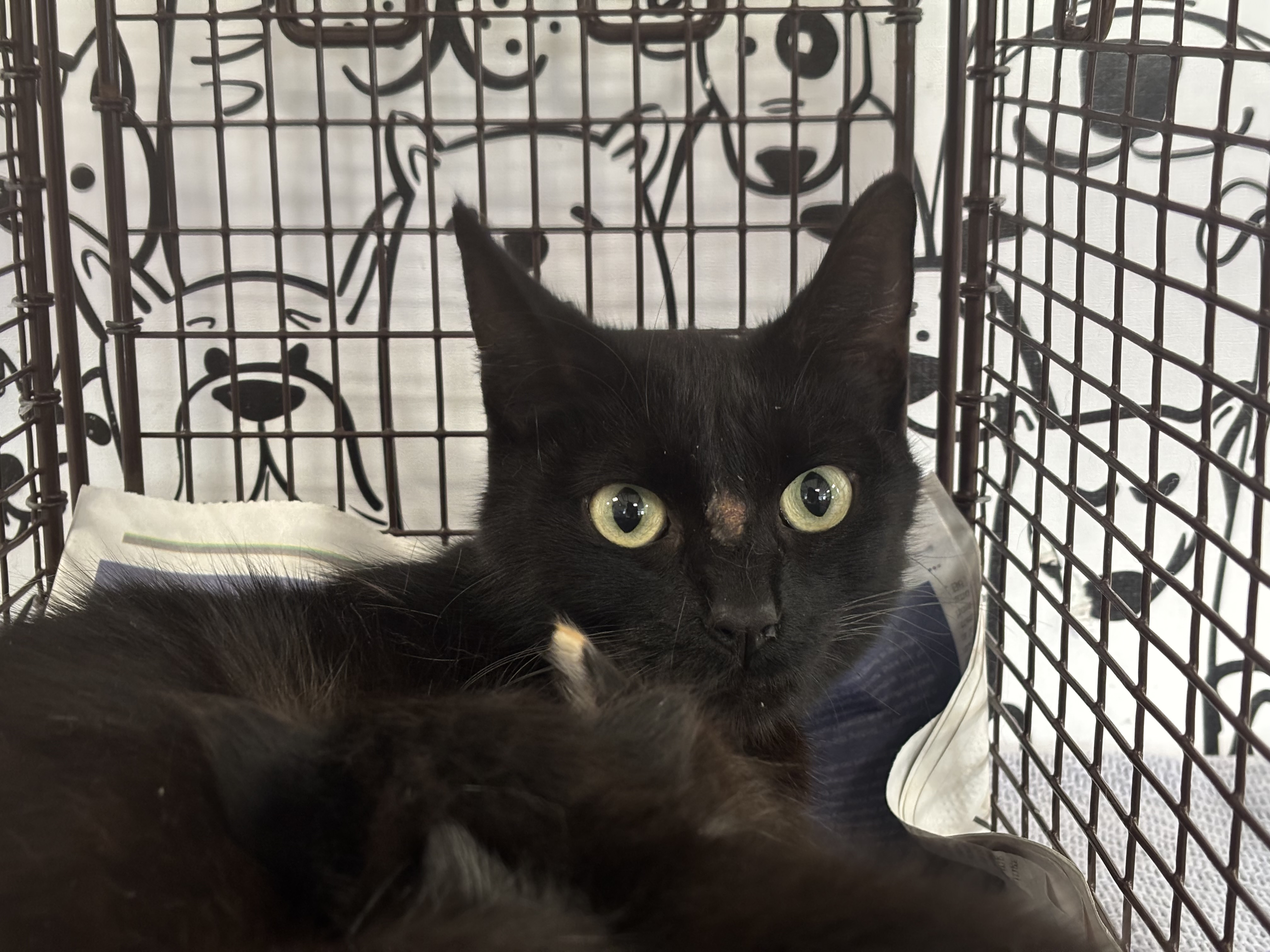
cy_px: 476
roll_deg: +1.6
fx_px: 1908
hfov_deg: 36.8
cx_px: 635
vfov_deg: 28.0
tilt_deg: -13.2
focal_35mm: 52
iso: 400
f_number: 1.6
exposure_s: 1/30
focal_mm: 5.96
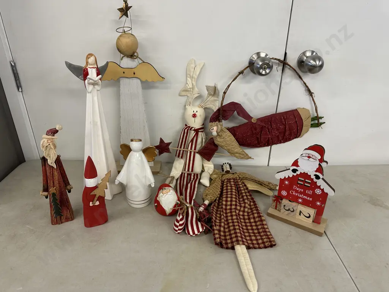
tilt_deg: -27.1
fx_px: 270
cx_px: 194
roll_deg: -0.5
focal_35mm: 24
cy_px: 146
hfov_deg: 71.6
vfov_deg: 56.8
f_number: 1.78
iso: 125
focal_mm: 6.86
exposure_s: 1/100
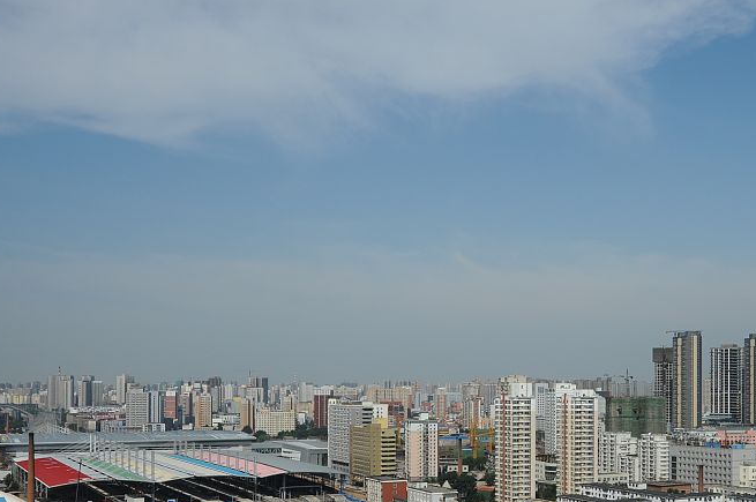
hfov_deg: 43.4
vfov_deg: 30.0
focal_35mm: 44
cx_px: 547
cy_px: 365
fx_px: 923
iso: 250
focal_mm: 24
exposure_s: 1/1250
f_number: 9
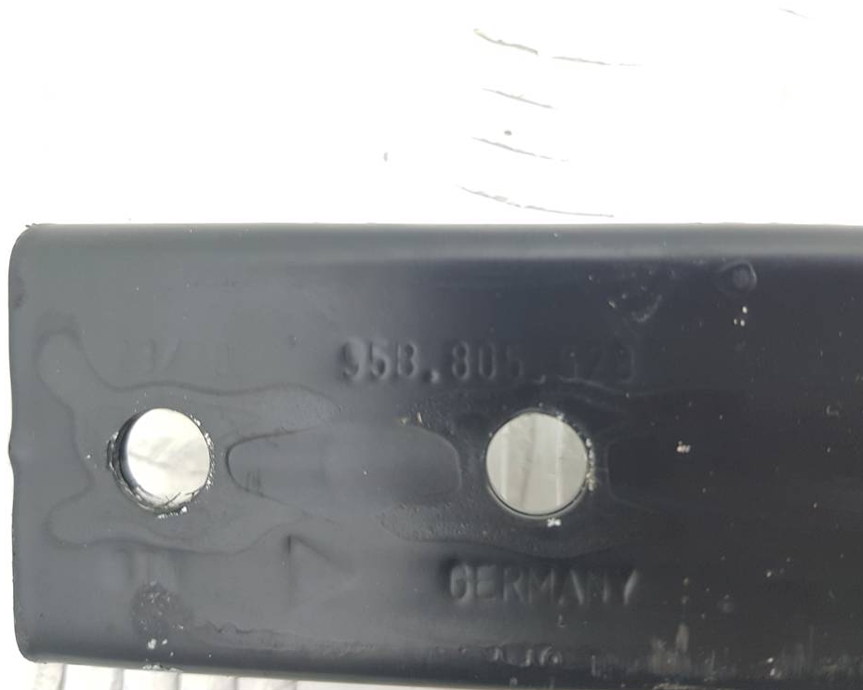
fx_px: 715
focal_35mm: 28
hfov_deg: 62.1
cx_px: 466
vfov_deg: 51.5
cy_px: 338
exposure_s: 1/33
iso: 160
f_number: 1.7
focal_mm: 4.2
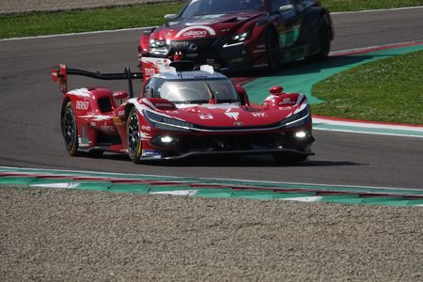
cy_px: 141
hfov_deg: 3.7
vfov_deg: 2.5
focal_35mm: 554
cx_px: 212
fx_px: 6509
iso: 100
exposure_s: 1/800
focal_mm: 203.2
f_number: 5.6
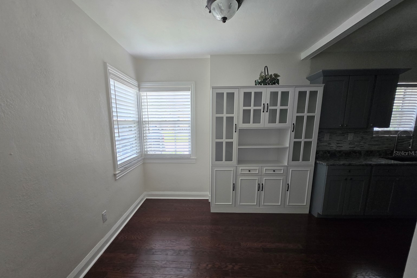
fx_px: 162
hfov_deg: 104.2
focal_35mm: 14
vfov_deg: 81.0
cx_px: 204
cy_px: 153
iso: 125
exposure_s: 1/60
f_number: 2.2
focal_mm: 1.7
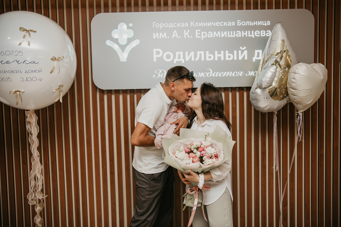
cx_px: 170
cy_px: 114
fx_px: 303
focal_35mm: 32
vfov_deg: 41.1
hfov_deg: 58.7
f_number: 4
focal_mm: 32
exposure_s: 1/160
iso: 160
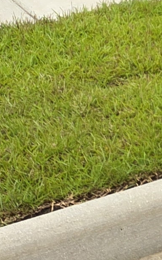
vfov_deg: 13.0
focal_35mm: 159
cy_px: 14
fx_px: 1123
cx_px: 717
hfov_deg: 6.3
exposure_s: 1/359
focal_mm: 5.4
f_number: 1.8
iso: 50
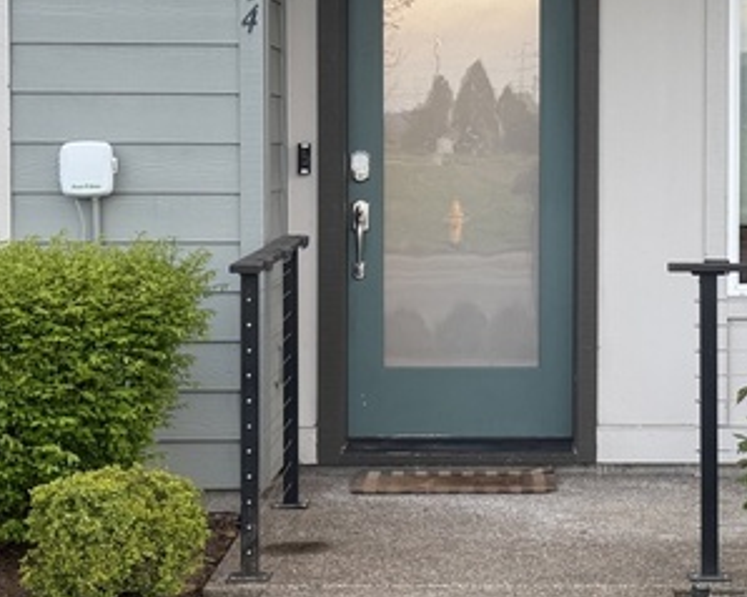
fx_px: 2320
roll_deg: +0.0
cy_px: 236
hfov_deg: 18.1
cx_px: 595
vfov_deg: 14.6
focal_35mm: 105
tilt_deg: -1.4
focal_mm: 6.76
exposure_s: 1/121
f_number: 1.78
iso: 80
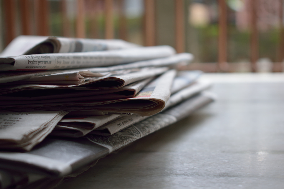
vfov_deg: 19.5
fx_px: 552
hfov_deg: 28.8
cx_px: 141
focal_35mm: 70
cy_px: 94
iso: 125
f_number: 5.6
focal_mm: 46
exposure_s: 1/20
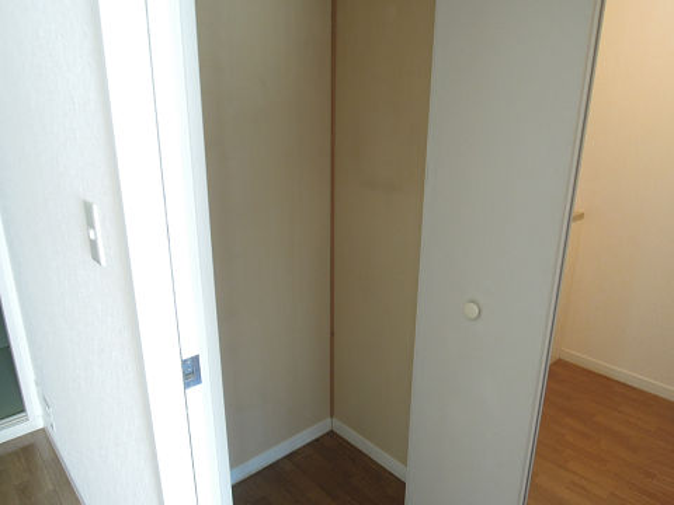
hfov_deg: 71.6
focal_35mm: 24
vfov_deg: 56.8
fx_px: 467
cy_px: 252
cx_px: 337
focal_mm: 4.3
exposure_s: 1/20
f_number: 2.8
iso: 400
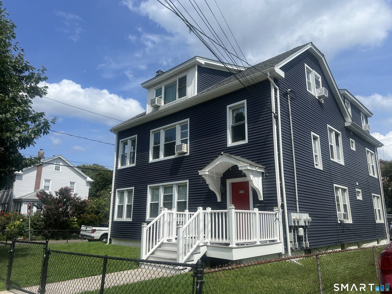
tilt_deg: +14.0
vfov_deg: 53.1
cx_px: 196
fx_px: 294
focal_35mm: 26
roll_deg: +0.3
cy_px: 147
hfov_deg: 67.3
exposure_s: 1/6211
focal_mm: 5.7
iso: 50
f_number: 1.5
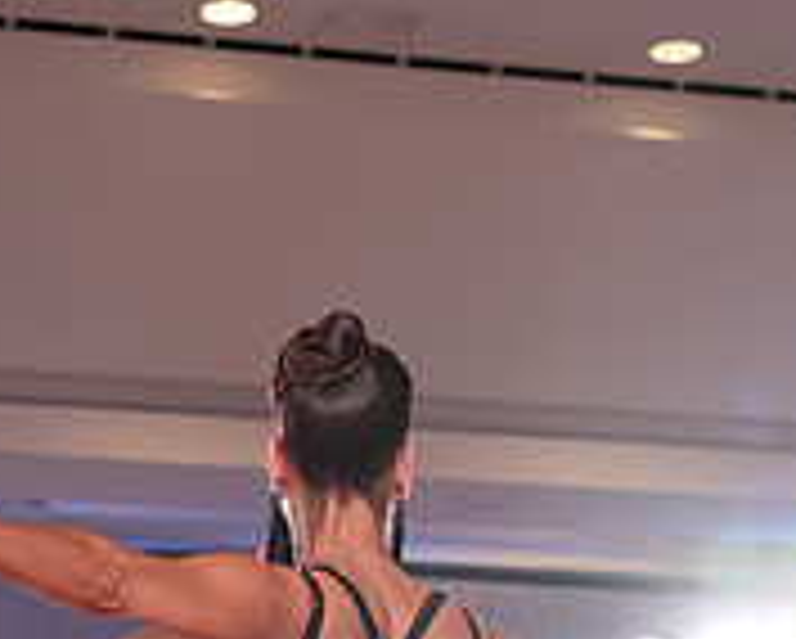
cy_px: 796
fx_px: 4057
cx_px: 654
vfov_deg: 8.9
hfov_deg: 11.2
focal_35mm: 172
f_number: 4
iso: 2000
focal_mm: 56
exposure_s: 1/400
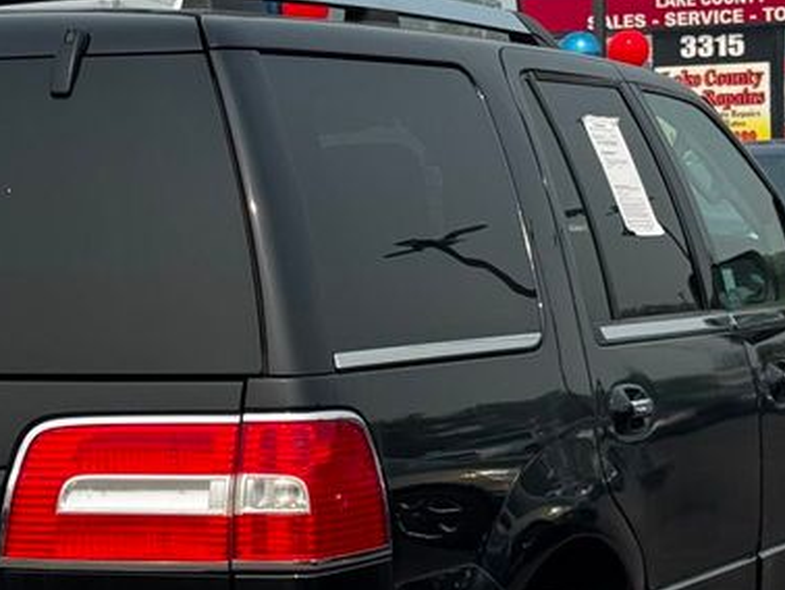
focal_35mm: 130
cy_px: 382
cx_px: 309
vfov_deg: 11.4
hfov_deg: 15.1
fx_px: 2950
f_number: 1.78
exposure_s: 1/3610
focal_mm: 6.76
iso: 64
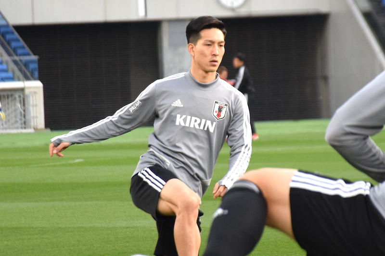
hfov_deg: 9.8
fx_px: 2245
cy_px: 128
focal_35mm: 210
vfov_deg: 6.5
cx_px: 192
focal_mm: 140
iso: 1000
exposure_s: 1/500
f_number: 5.6
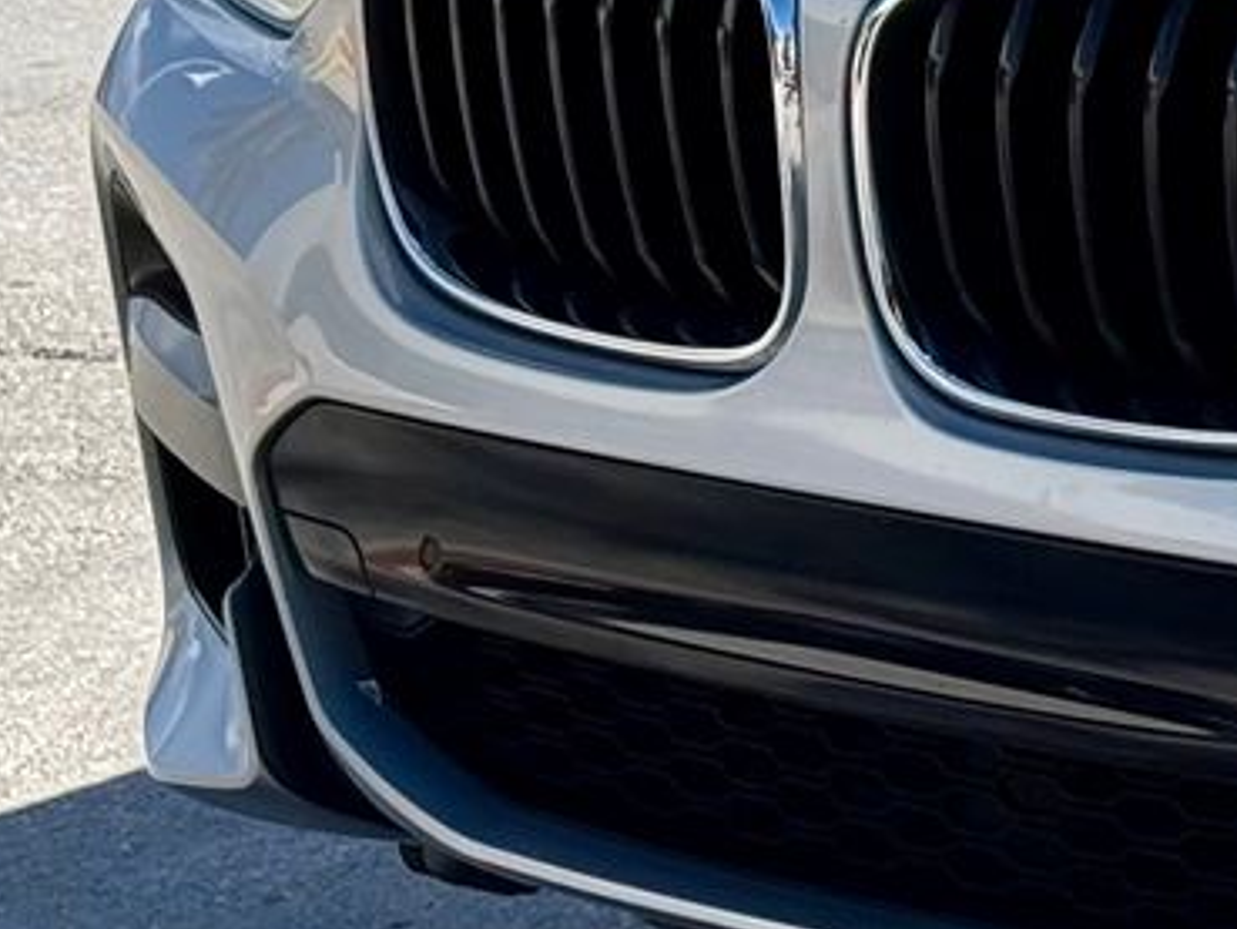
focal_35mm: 208
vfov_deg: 7.1
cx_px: 2521
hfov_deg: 8.9
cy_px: -218
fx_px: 7435
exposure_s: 1/4329
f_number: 1.78
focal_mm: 6.76
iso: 64
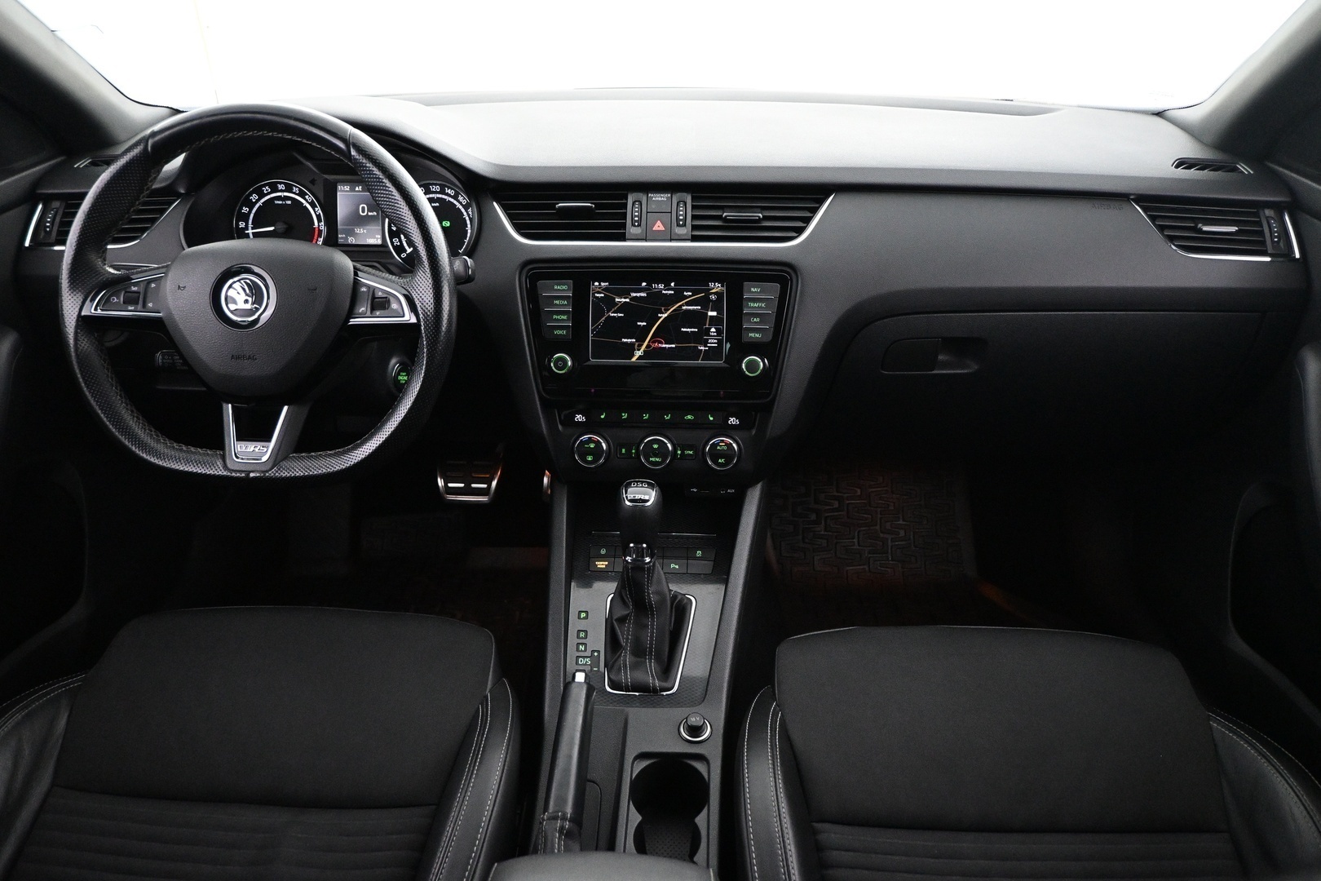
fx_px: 936
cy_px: 440
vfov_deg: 50.4
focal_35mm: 26
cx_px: 660
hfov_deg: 70.4
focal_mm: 17
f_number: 3.5
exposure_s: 1/60
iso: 4500
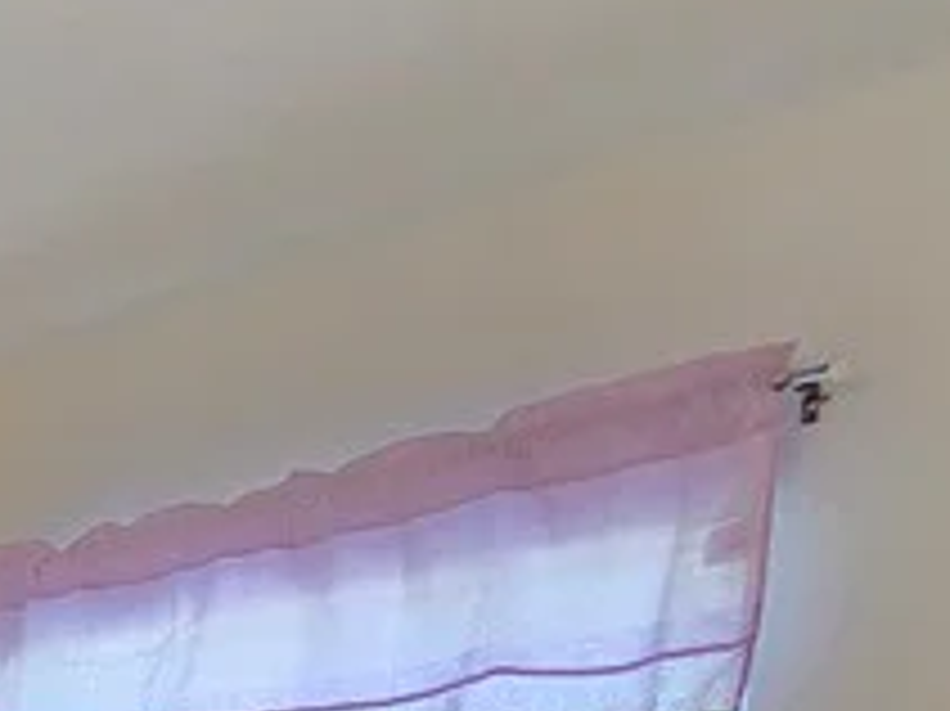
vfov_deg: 16.6
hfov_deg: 25.3
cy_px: 1485
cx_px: -369
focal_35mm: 63
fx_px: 1728
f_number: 2.2
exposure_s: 1/60
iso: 160
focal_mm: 2.2
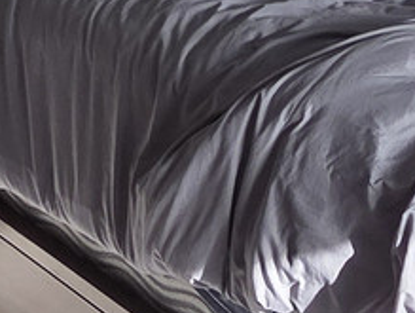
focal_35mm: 91
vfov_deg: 14.7
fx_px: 1093
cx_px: 191
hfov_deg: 21.5
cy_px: -209
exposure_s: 1/120
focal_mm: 2.2
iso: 80
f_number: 2.2
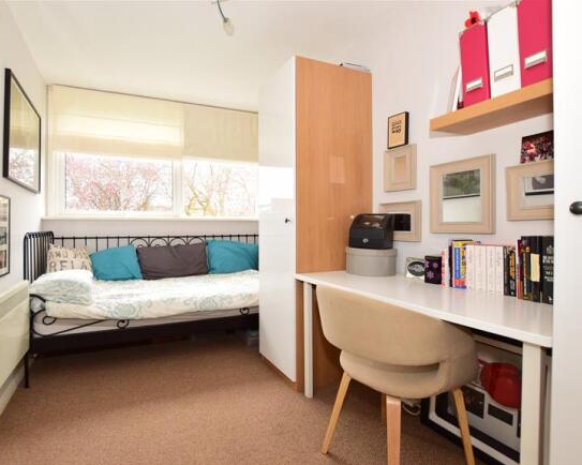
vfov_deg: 76.9
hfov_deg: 88.8
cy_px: 233
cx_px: 241
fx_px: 293
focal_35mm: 17
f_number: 6.3
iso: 400
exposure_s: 1/60
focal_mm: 10
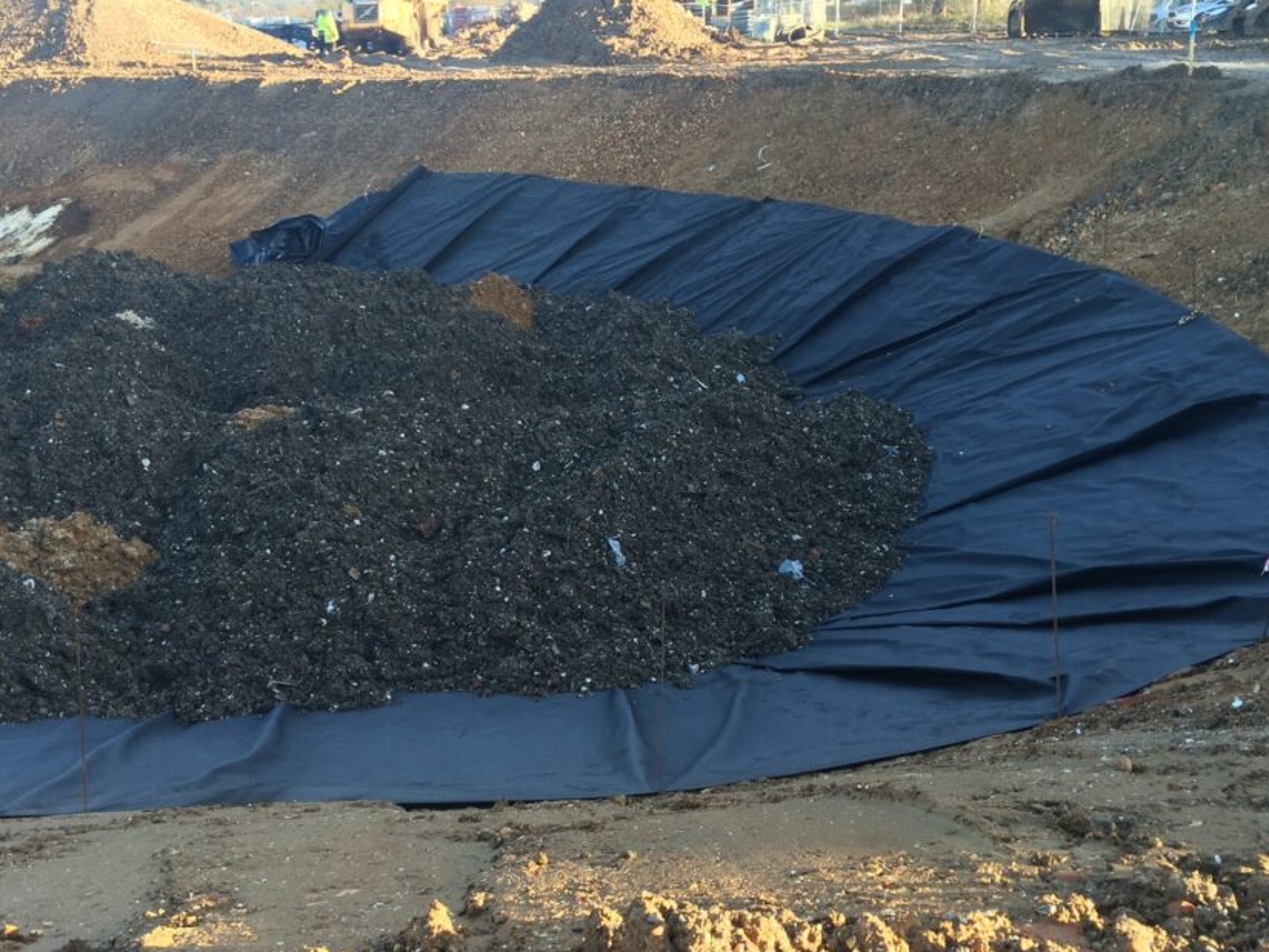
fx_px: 1320
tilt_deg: -22.3
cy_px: 492
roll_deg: +1.6
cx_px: 565
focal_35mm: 36
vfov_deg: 39.7
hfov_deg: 51.2
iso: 32
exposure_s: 1/118
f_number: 2.2
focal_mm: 4.15
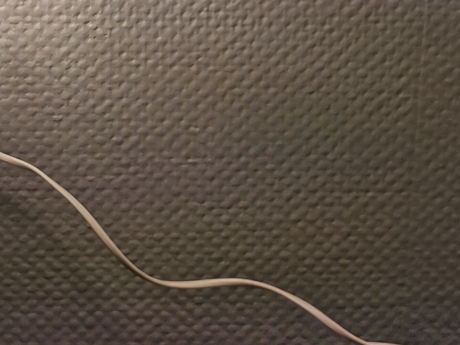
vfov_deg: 19.3
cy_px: 1
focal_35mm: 74
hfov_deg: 24.3
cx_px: -70
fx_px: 983
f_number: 1.6
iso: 50
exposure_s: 1/99.9
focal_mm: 5.56
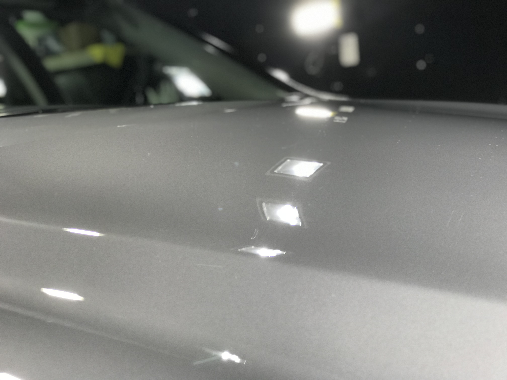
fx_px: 835
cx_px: 254
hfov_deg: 33.8
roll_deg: +5.2
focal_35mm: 57
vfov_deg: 25.7
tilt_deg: -4.7
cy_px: 190
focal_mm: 6.6
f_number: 2.8
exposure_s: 1/60
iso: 80
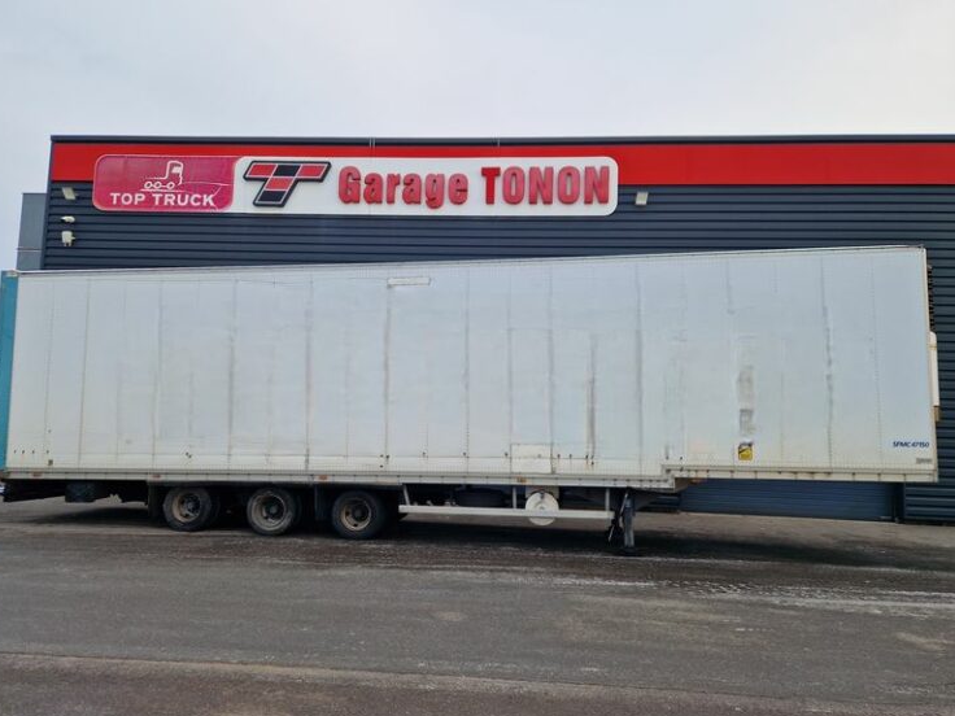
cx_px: 459
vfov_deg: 56.8
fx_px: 662
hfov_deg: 71.6
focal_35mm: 24
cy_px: 371
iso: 50
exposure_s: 1/1111
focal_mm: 5.4
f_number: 1.8
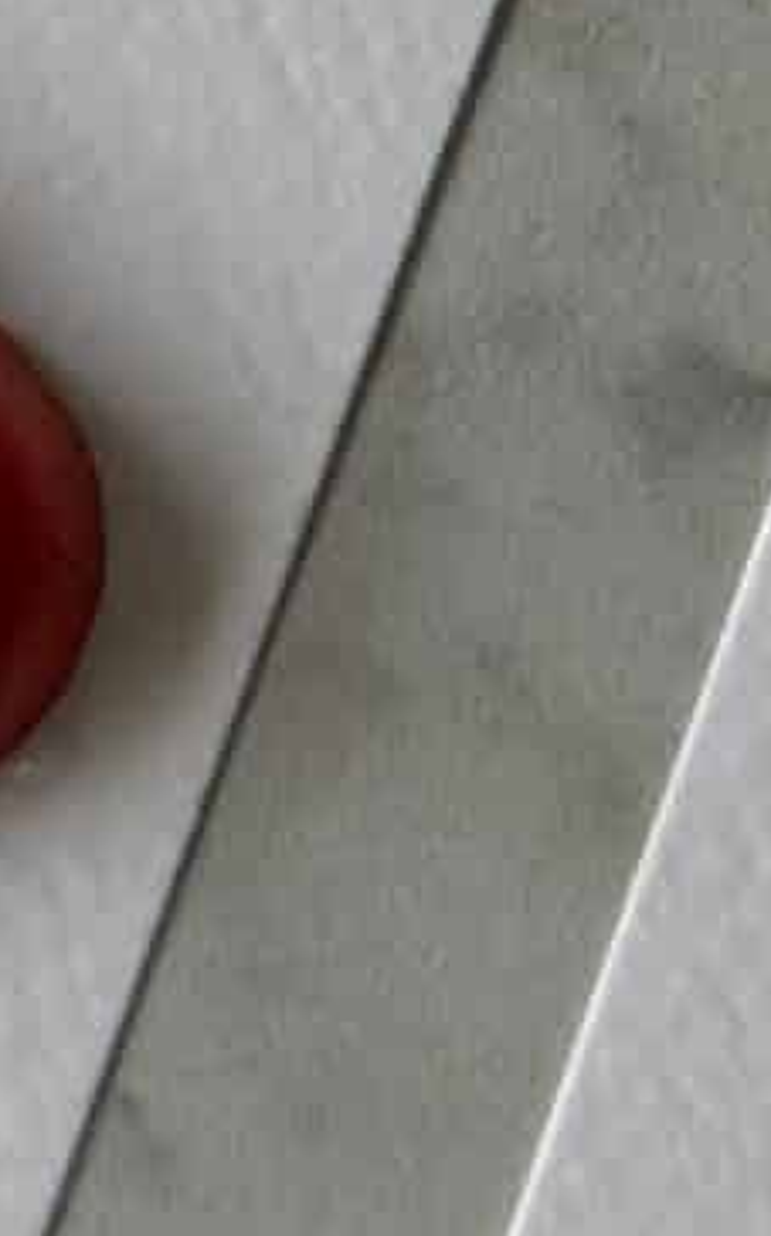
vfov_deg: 5.5
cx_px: -720
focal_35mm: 358
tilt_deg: -74.8
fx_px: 12055
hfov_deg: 3.6
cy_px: -2482
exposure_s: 1/478
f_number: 1.78
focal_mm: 6.76
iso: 64
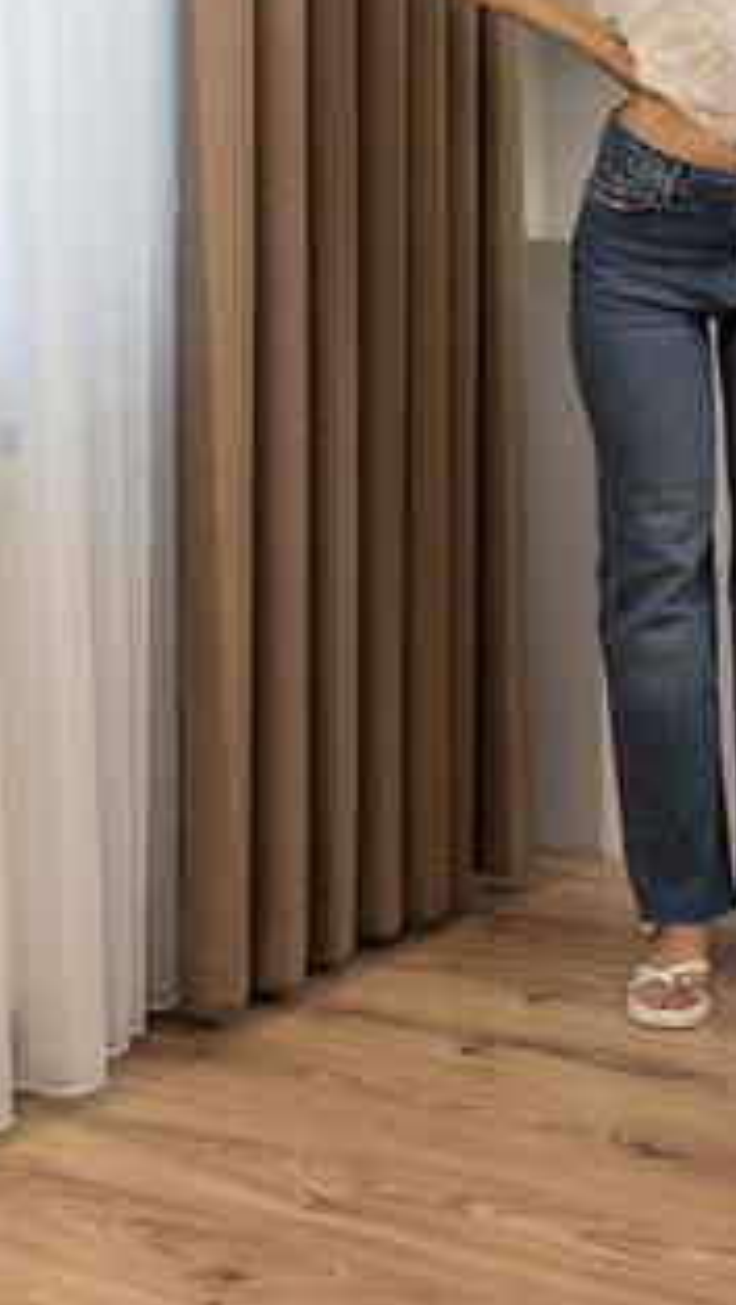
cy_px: 262
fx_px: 2425
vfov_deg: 29.5
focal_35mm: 70
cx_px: 794
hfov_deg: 16.8
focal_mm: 35
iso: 320
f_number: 3.2
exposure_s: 1/500
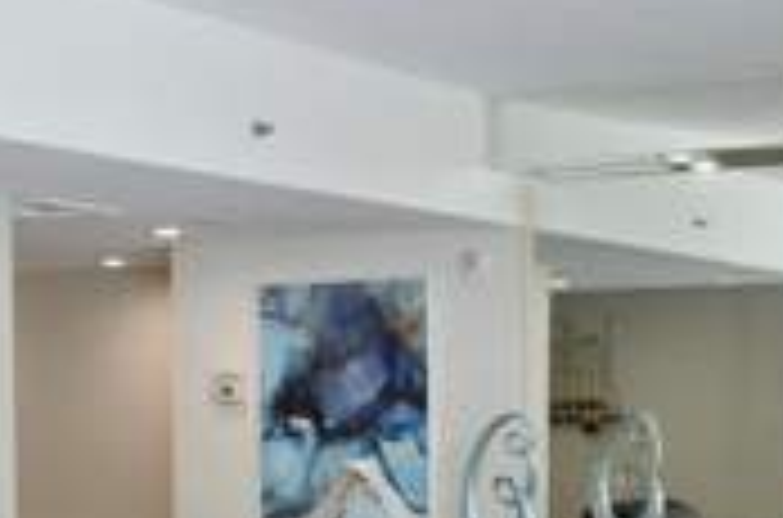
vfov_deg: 14.8
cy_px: 471
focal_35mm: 91
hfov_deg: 22.4
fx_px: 1974
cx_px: 418
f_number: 4
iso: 400
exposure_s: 1/60
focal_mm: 22
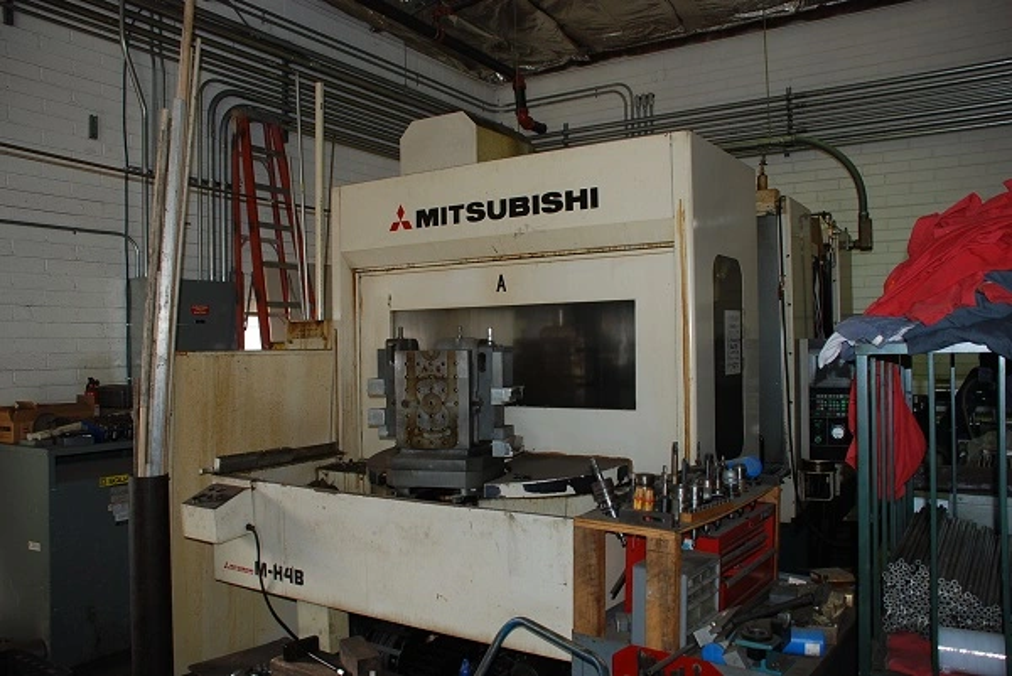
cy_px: 338
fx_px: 844
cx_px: 506
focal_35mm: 30
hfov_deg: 61.9
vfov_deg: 43.7
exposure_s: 1/60
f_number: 3.8
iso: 200
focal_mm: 20
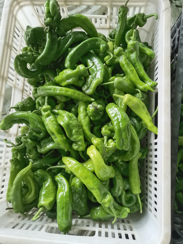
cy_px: 122
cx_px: 92
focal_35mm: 27
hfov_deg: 51.3
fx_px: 190
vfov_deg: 65.3
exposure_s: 1/135
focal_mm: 5.58
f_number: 1.9
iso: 50
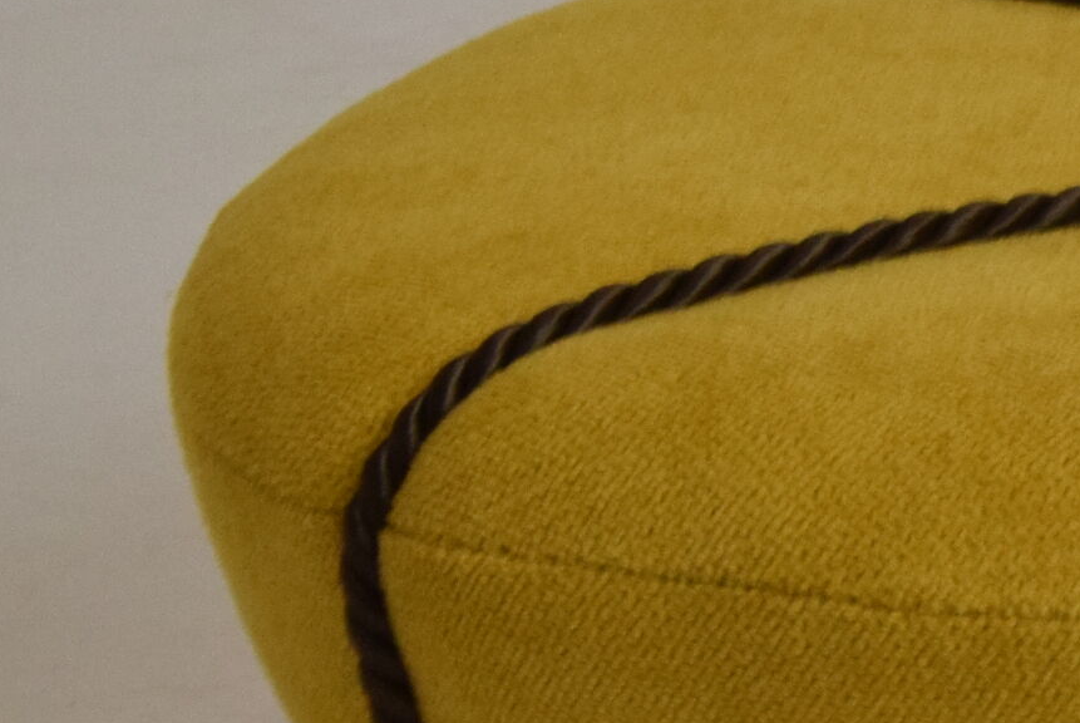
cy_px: 424
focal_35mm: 198
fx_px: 5946
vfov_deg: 7.0
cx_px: 1787
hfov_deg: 9.9
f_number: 22
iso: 1600
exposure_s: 1/40
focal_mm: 38
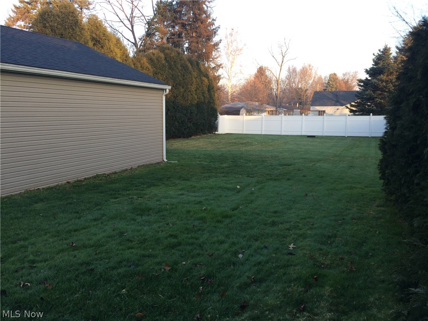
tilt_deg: -7.7
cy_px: 160
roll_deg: -0.5
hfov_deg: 61.7
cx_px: 214
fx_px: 359
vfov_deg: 48.2
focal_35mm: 29
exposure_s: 1/120
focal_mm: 4.15
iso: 32
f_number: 2.2
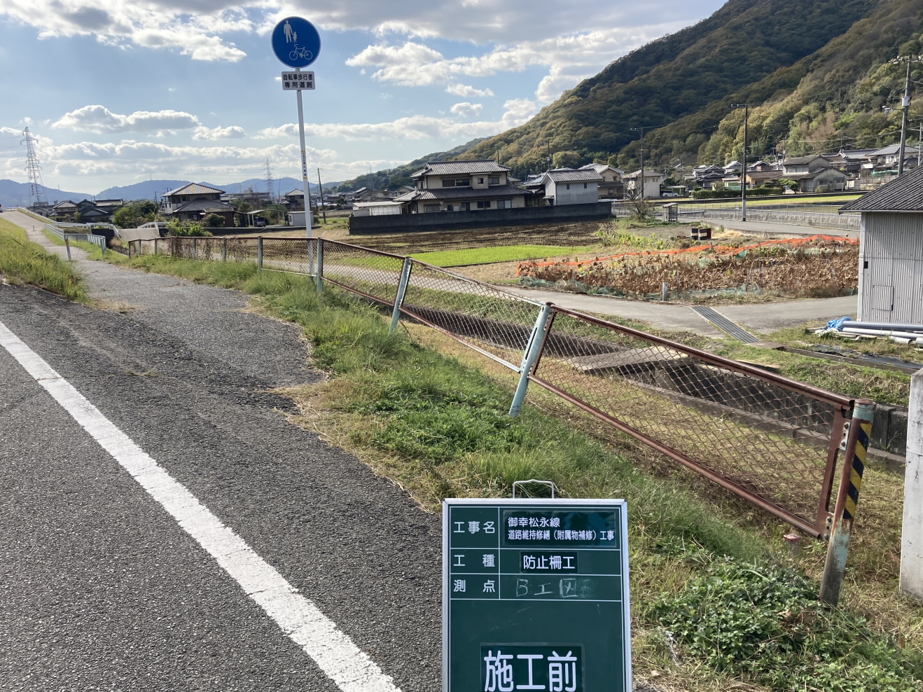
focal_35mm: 34
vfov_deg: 41.7
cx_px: 464
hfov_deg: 54.0
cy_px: 397
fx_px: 906
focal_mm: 3.99
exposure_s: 1/1675
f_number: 1.8
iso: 20
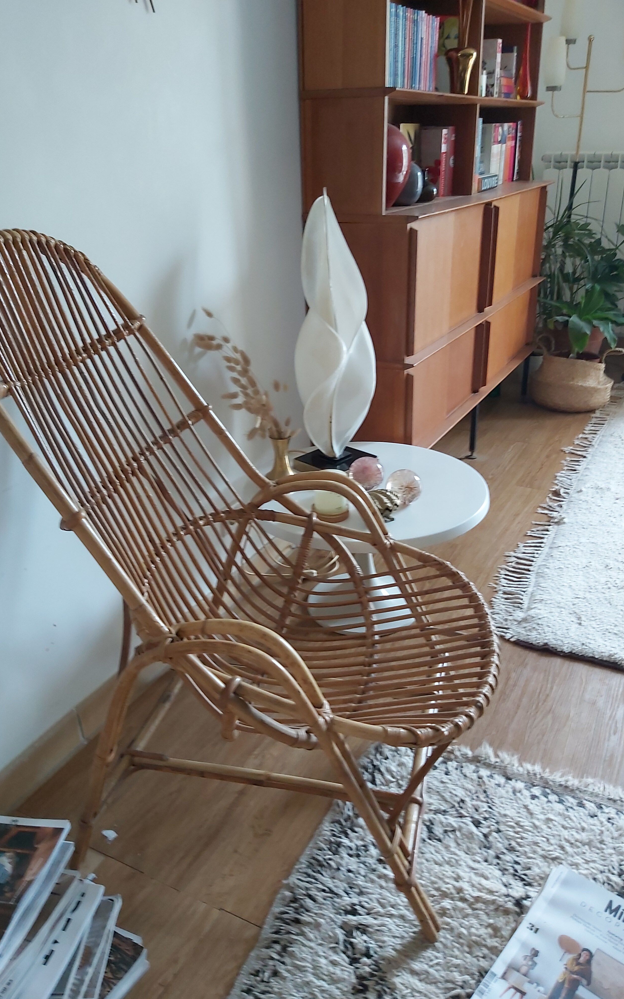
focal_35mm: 28
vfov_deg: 66.5
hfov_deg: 44.5
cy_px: 503
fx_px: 762
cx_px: 318
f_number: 1.7
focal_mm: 3.92
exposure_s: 1/33
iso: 200
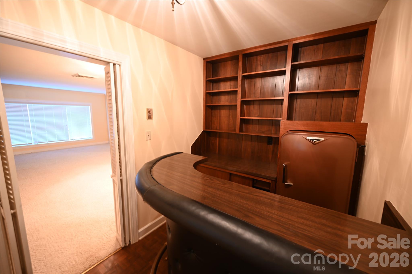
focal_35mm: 14
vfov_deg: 81.2
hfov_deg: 104.2
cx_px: 206
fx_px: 160
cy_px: 137
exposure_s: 2
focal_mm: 14
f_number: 4
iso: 100
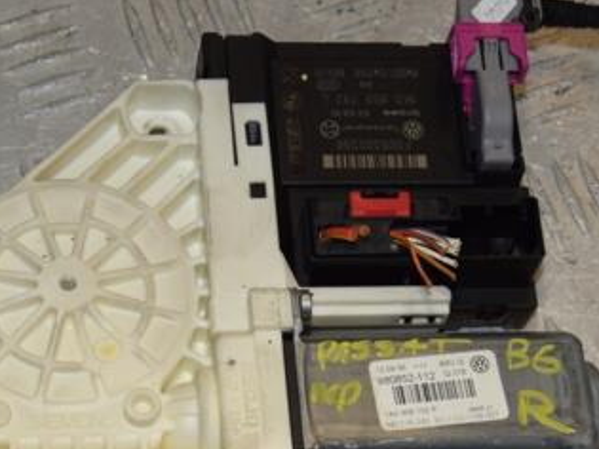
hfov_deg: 14.9
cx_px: 261
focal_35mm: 132
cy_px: 283
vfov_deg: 11.2
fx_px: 2283
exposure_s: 1/200
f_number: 10
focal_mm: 48
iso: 800
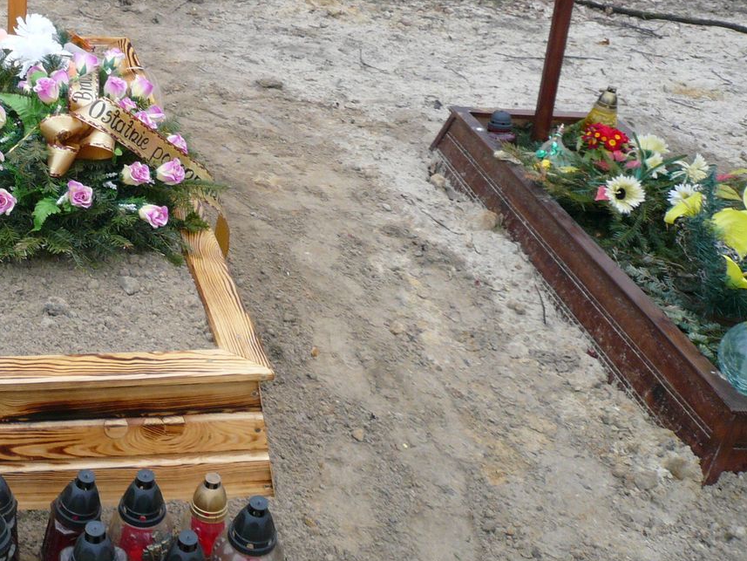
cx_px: 109
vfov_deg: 29.3
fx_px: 1058
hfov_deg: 37.0
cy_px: 152
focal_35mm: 49
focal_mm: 4.6
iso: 100
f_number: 2.8
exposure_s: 1/200
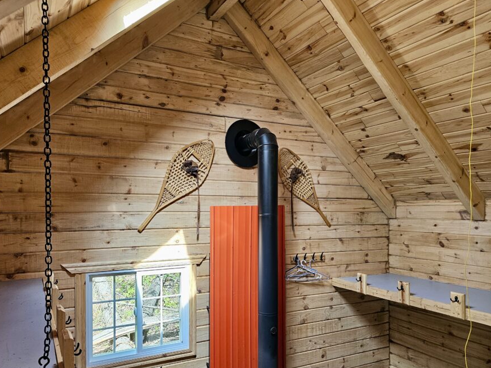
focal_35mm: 27
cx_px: 236
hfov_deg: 65.3
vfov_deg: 51.1
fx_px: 383
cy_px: 214
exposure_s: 1/180
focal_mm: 6.3
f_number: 1.7
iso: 200
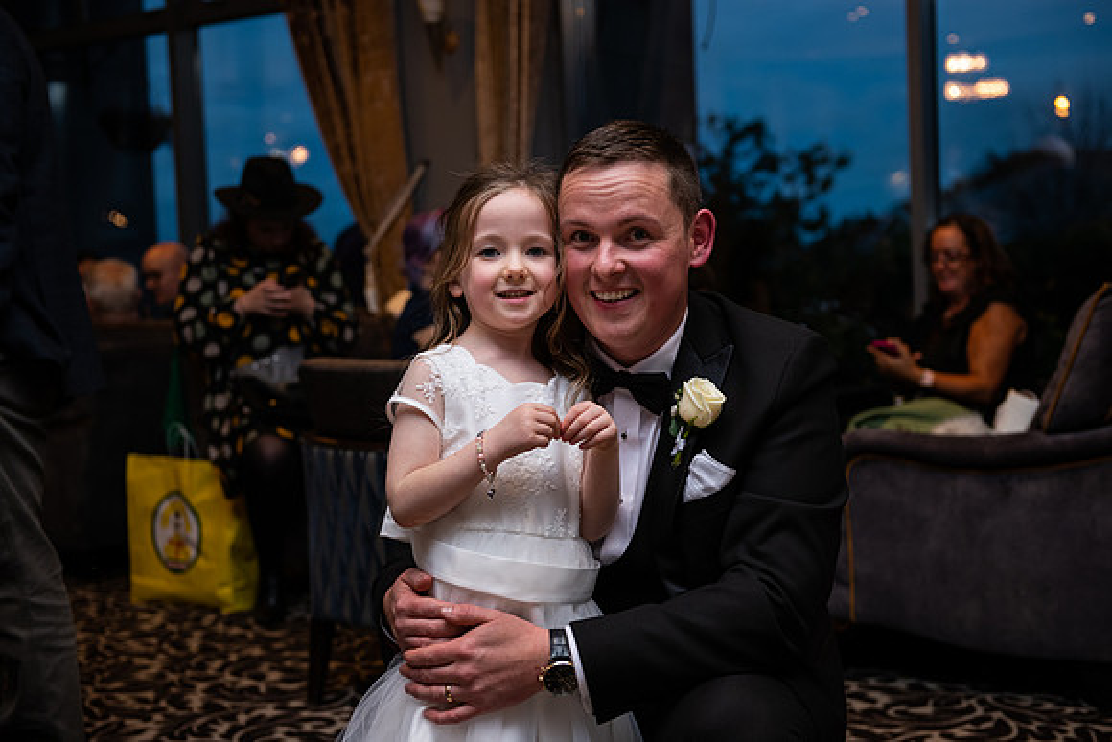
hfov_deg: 39.6
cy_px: 371
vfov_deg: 27.0
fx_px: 1545
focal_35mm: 50
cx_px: 556
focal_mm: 50
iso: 640
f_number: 3.5
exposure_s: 1/160
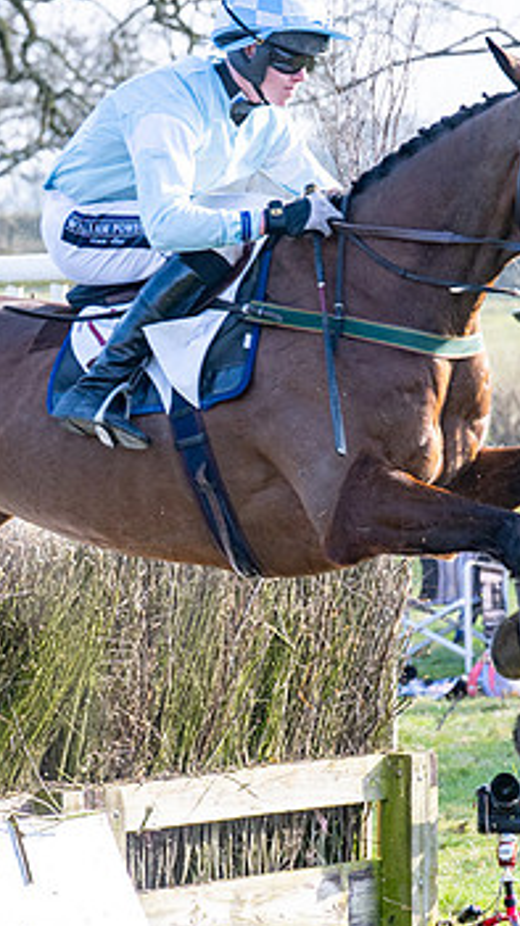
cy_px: 534
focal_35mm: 255
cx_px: 431
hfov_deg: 4.8
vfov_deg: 8.5
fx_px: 6261
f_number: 4
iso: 160
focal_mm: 70
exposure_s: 1/1000
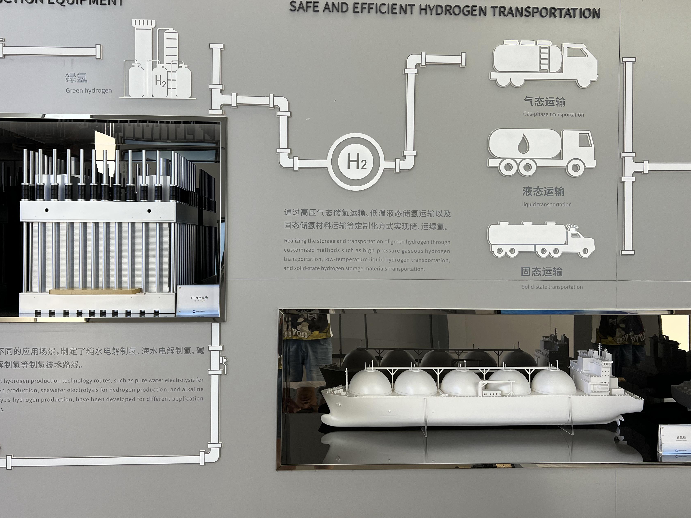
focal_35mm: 31
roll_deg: -0.1
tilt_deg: -0.3
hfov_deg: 58.3
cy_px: 237
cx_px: 324
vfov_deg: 45.4
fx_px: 619
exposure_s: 1/115
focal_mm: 5.7
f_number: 1.5
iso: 125
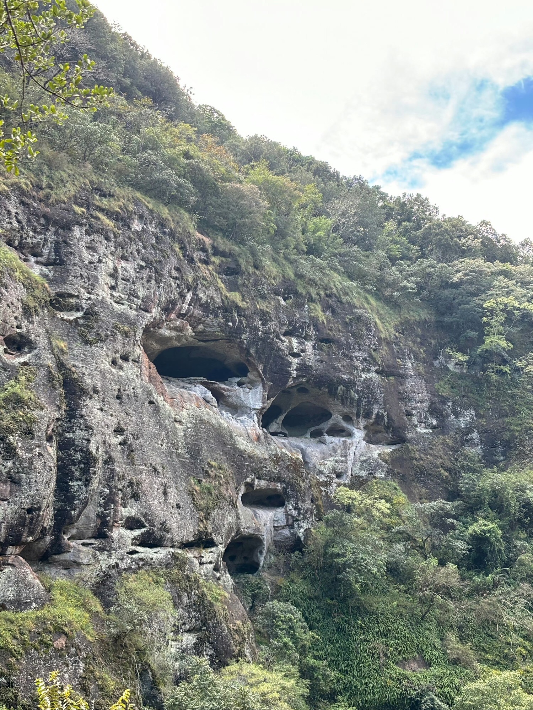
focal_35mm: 52
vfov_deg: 36.8
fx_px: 1068
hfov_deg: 28.0
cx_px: 266
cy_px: 355
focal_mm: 5.96
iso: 32
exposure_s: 1/183
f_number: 1.6
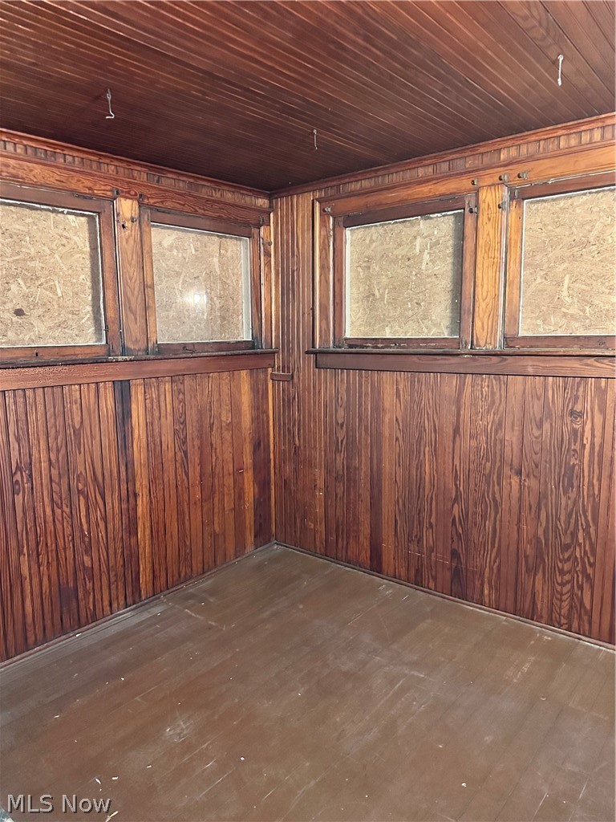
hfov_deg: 56.8
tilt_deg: -7.4
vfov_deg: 71.6
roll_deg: +0.7
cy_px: 411
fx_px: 569
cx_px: 308
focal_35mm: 24
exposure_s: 1/30
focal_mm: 6.86
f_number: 1.78
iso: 1250
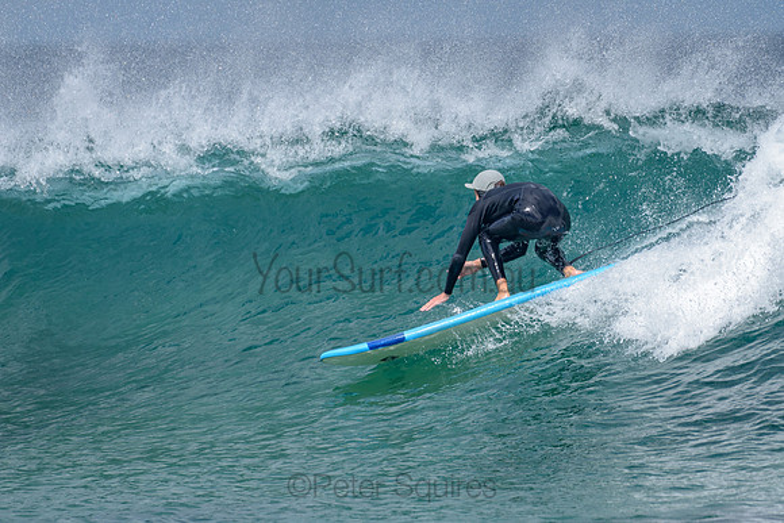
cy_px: 237
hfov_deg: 3.4
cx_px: 441
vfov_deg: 2.2
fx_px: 13345
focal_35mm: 613
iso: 450
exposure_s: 1/2000
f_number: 5.6
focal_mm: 500
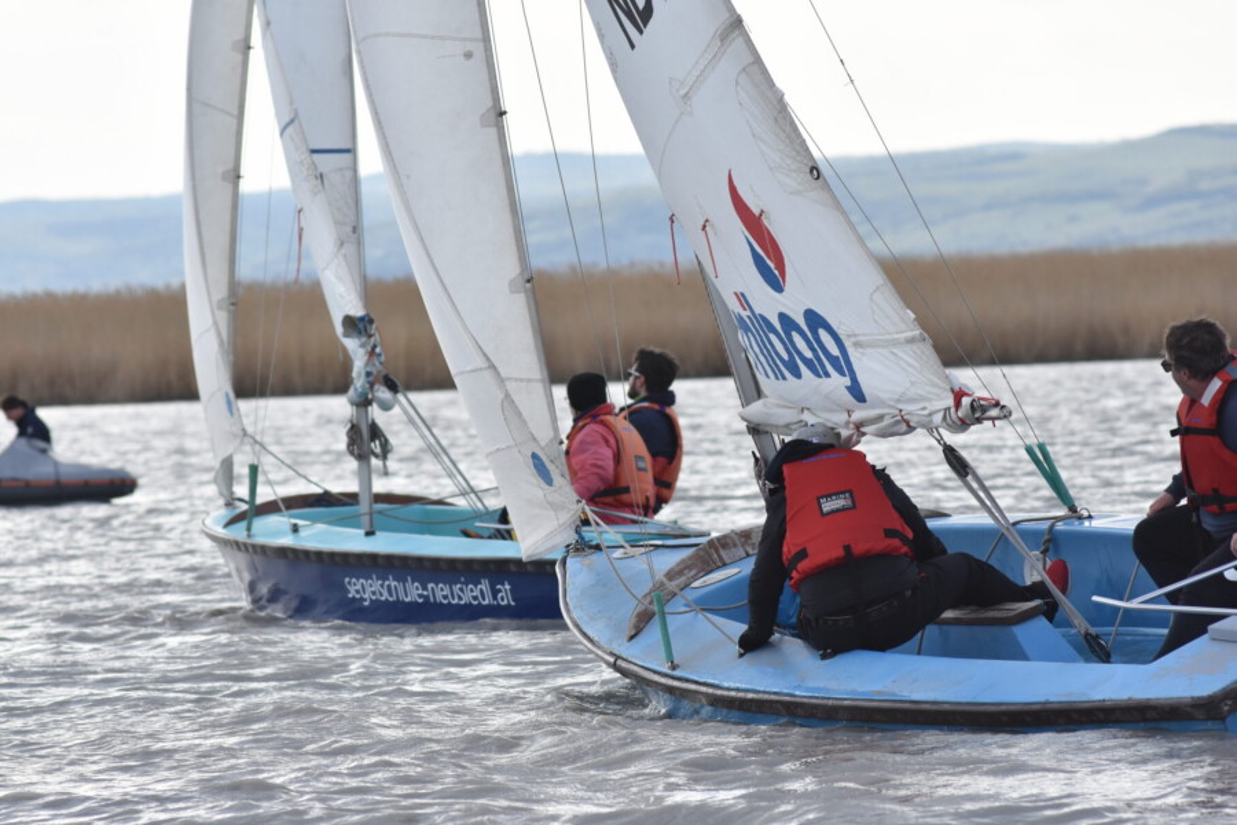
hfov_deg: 7.6
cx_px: 618
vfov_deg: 5.1
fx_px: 9277
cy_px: 412
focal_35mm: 270
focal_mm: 180
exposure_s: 1/2500
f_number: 6.3
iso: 800
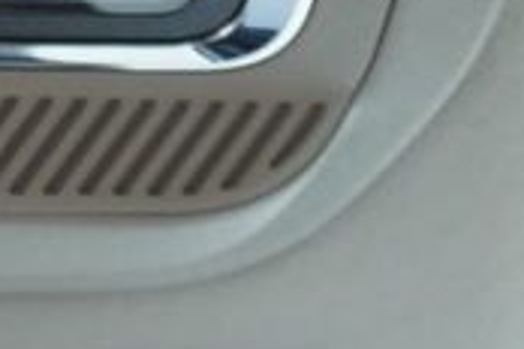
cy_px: -412
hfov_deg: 13.3
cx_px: -370
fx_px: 2052
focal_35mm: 141
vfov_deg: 9.0
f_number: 4
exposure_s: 1/60
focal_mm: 16
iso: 160
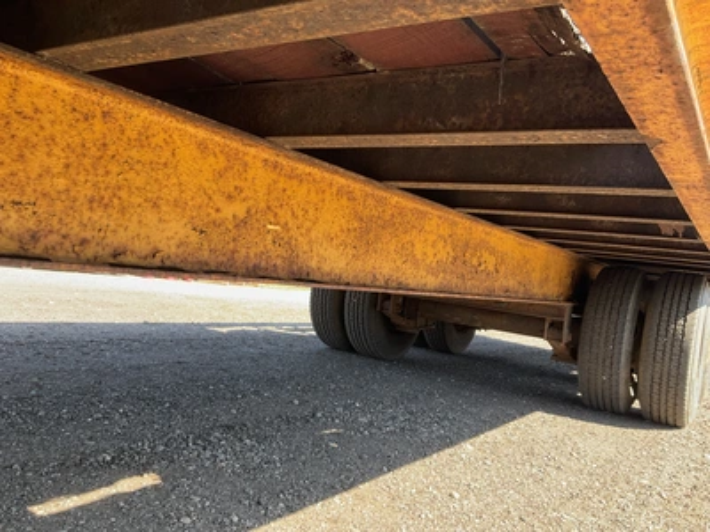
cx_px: 355
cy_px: 266
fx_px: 595
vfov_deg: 48.2
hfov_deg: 61.7
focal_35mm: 29
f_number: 1.8
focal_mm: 3
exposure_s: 1/178
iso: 25
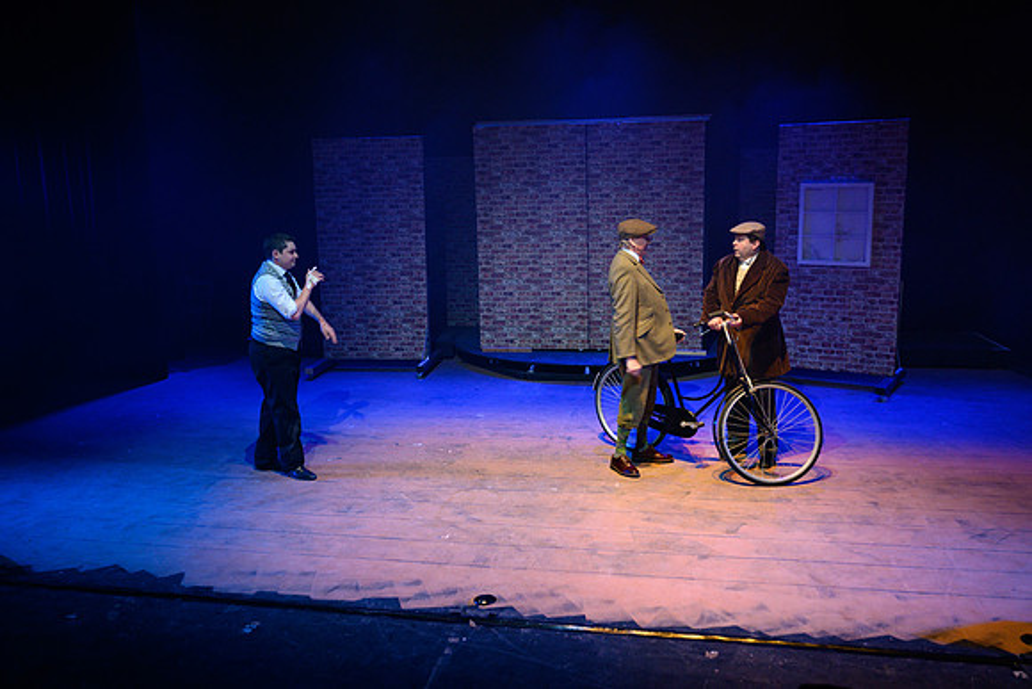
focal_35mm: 32
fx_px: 907
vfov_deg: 41.6
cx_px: 516
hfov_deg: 59.3
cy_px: 344
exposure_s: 1/100
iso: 640
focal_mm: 29.5
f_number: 3.2
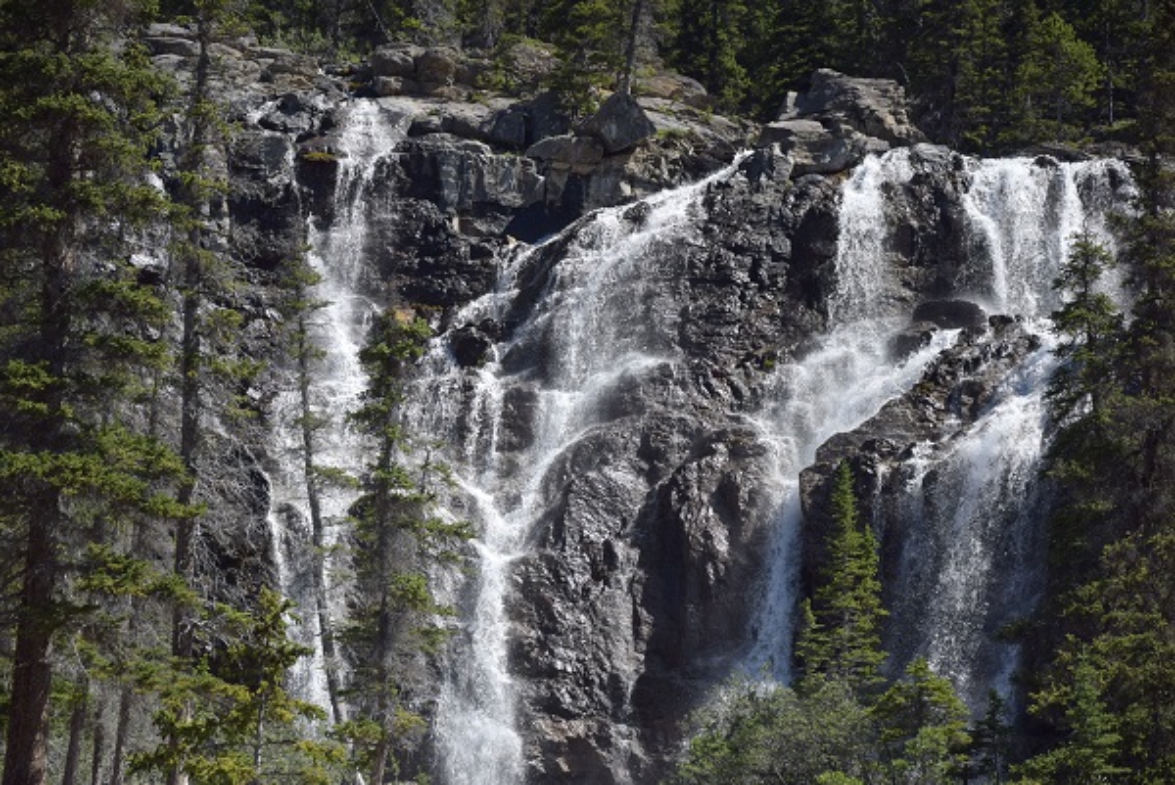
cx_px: 588
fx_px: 3919
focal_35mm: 120
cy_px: 392
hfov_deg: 17.0
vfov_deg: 11.4
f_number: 5.3
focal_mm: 80
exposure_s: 1/1250
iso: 200
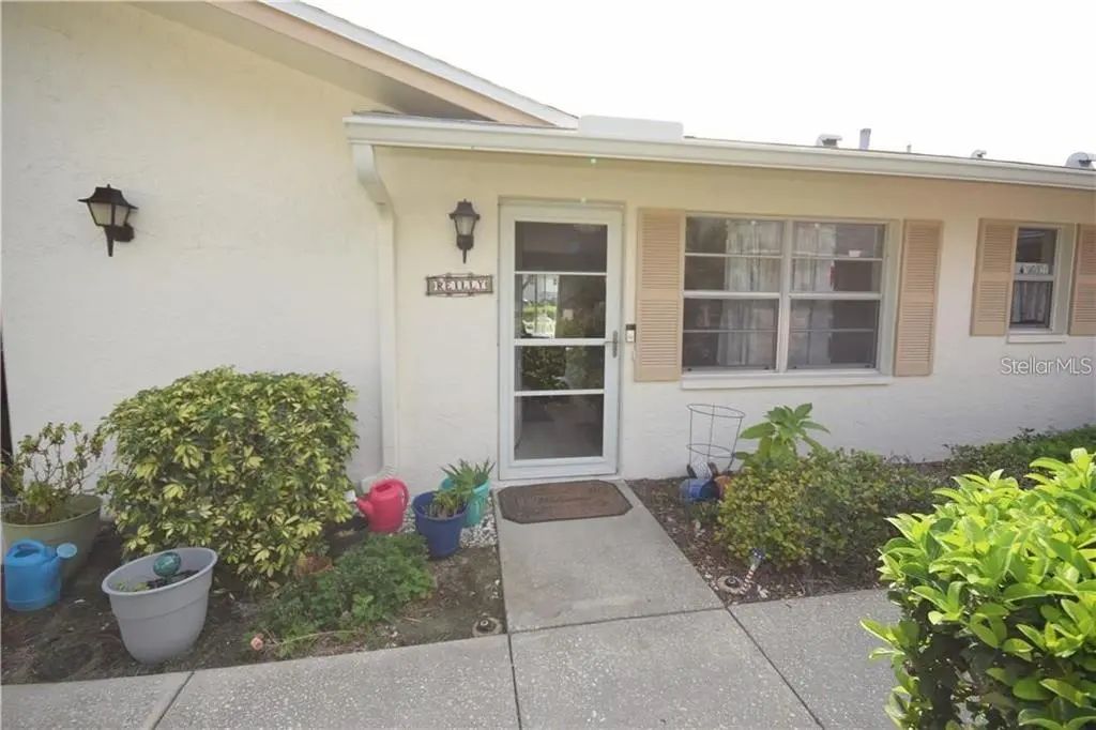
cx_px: 548
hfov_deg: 100.4
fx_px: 456
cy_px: 365
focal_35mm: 15
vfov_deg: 77.3
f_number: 6.3
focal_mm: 10
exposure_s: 1/160
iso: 100
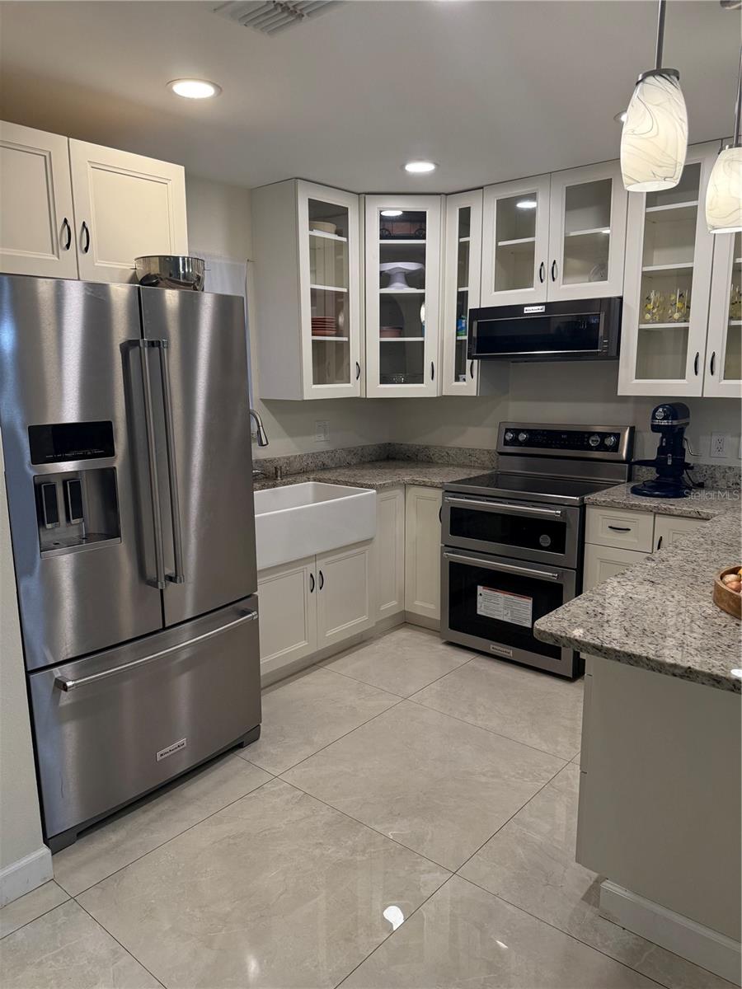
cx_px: 371
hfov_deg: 56.8
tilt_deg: -11.1
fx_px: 686
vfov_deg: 71.6
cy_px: 494
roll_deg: +0.6
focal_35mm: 24
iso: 200
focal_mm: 6.76
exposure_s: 1/183
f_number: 1.78
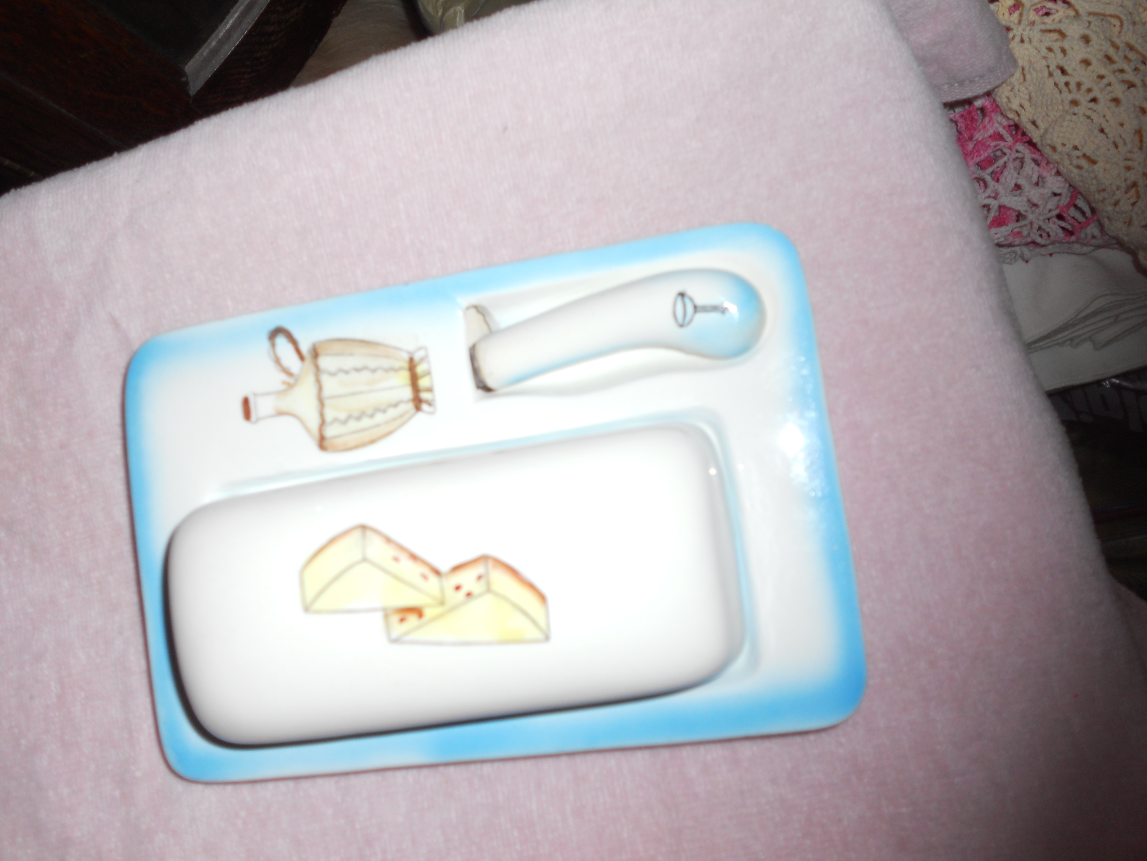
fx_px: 1060
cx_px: 574
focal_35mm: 32
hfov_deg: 56.8
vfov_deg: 44.2
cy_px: 430
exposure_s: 1/25
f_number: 3.5
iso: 80
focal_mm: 5.8
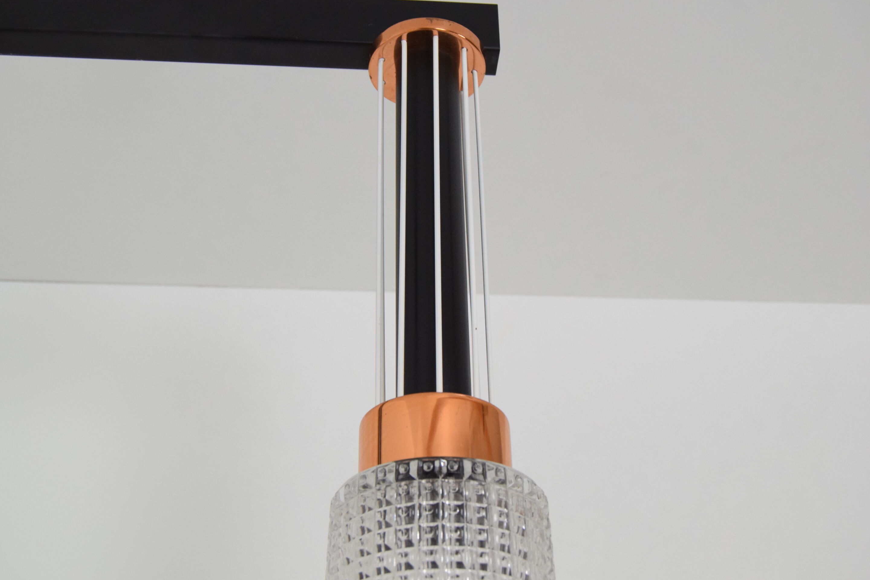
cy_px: 283
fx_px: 1208
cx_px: 433
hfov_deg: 39.6
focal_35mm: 50
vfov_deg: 27.0
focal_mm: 32
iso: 1600
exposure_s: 1/160
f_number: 6.3
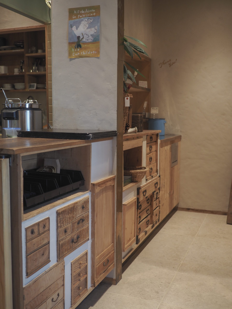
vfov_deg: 46.8
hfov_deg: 36.0
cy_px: 154
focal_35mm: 40
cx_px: 116
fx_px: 357
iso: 200
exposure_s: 1/60
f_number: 2
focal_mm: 20
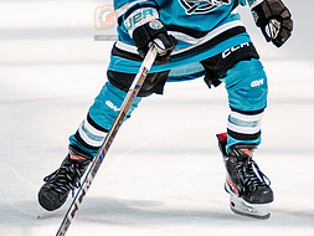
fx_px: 4420
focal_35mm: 487
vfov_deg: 3.1
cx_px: 148
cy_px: 22
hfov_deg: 4.1
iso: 1250
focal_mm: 221
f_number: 3.2
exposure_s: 1/3200
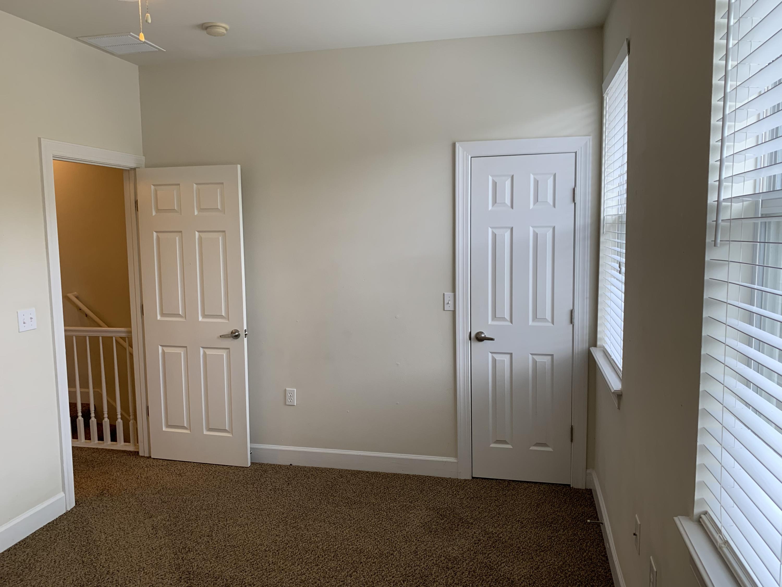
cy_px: 294
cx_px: 391
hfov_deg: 67.3
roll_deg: +0.5
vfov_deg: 53.1
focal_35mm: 26
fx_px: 587
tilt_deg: -4.9
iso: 64
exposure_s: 1/120
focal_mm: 4.25
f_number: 1.8
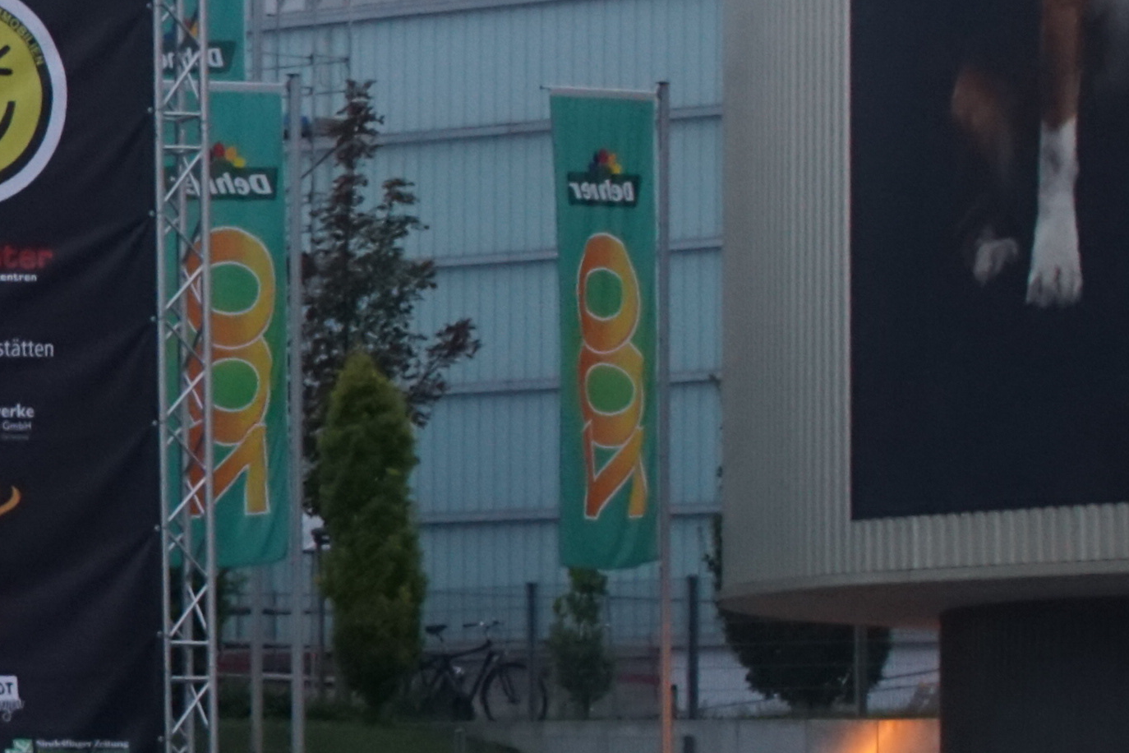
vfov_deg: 5.2
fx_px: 8216
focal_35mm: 262
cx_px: -1149
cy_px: 299
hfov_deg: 7.5
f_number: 4.5
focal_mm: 40
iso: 1600
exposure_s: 1/80
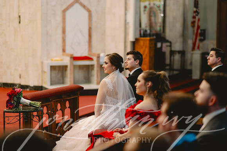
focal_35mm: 85
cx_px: 114
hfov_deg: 23.9
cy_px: 76
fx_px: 536
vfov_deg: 16.1
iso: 500
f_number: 2
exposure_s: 1/250
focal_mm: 85
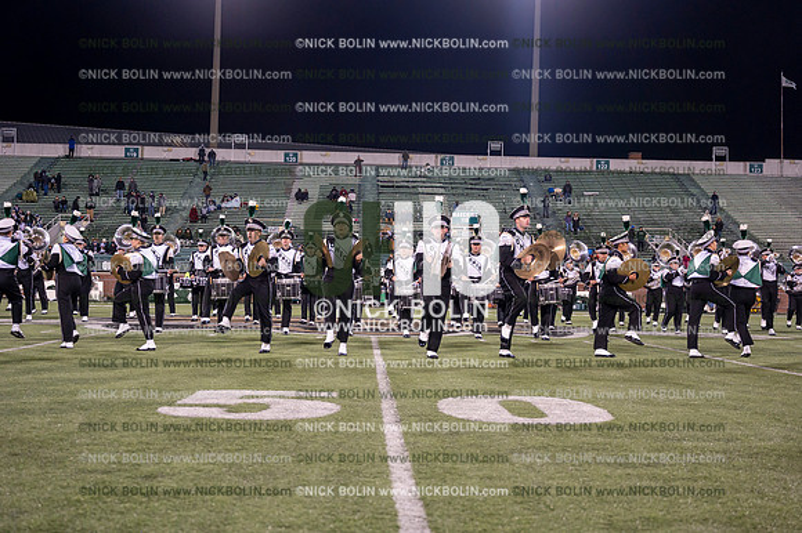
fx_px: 1046
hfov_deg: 41.9
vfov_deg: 28.6
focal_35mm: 47
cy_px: 266
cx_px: 401
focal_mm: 47
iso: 3200
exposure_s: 1/640
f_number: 4
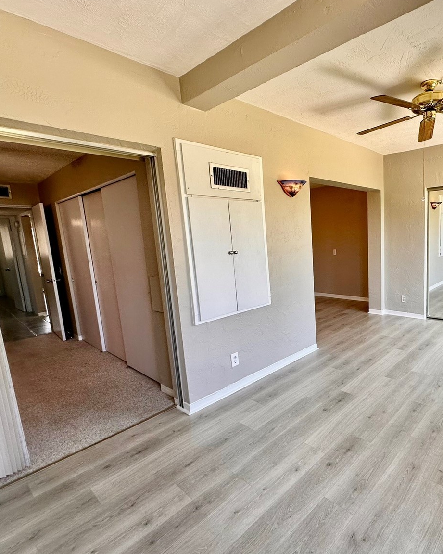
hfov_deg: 67.8
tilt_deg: -8.6
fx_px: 311
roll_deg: +1.8
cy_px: 283
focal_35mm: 19
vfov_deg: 83.3
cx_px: 314
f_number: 2.2
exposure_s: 1/99
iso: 80
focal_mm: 2.22
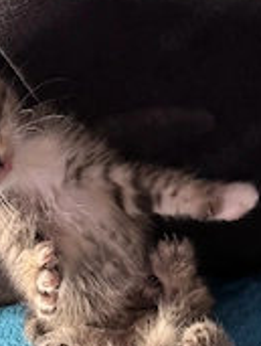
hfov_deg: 26.1
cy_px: 342
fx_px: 561
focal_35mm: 56
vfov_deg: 31.8
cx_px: 105
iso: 800
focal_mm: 6.76
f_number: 1.78
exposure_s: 1/43
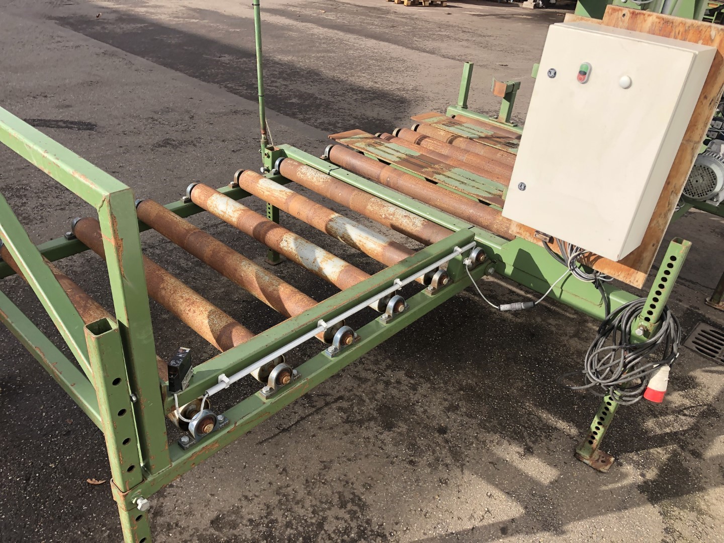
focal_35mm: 28
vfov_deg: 49.7
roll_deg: -4.0
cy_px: 272
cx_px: 362
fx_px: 586
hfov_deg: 63.4
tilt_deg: -29.7
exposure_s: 1/1000
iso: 20
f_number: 1.8
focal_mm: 4
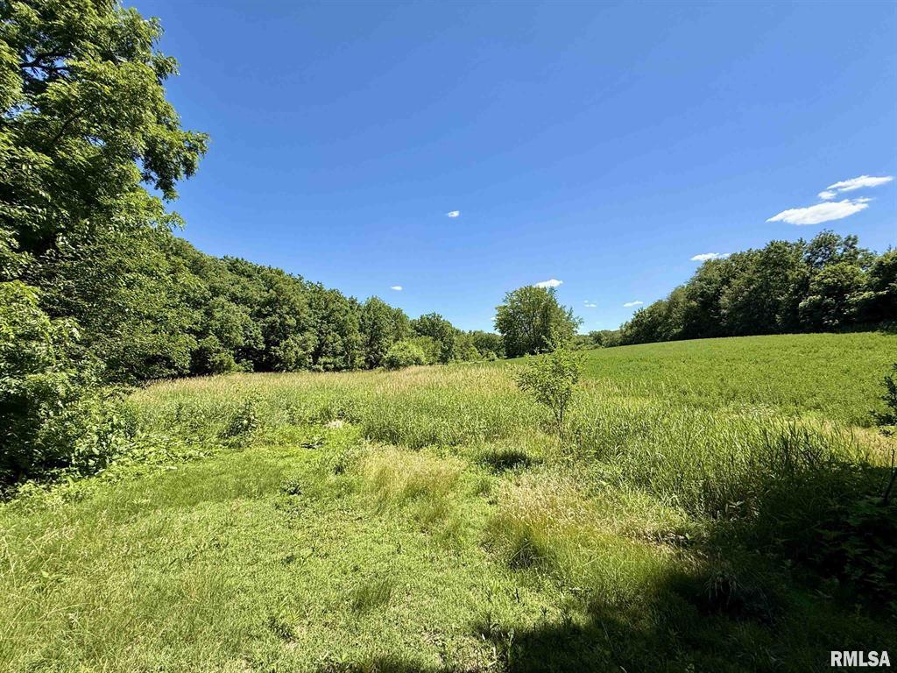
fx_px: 363
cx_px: 448
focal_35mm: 14
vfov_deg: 85.7
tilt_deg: +4.6
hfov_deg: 102.1
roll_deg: +0.4
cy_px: 336
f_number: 2.2
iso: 50
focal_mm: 2.22
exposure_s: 1/1572
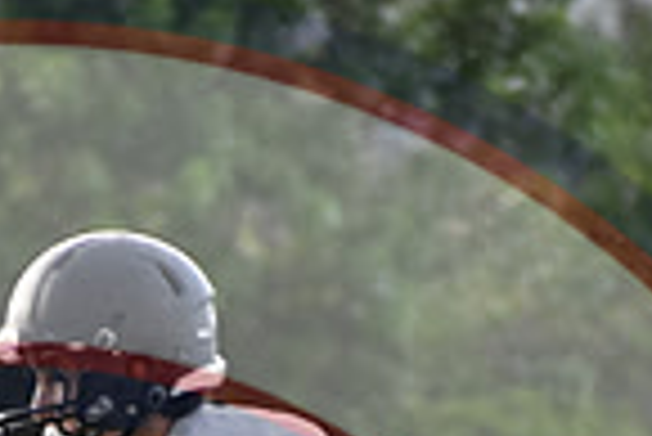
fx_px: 29387
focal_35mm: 1621
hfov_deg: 1.3
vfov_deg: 0.9
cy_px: 829
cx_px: -9
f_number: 6
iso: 1600
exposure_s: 1/500
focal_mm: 270
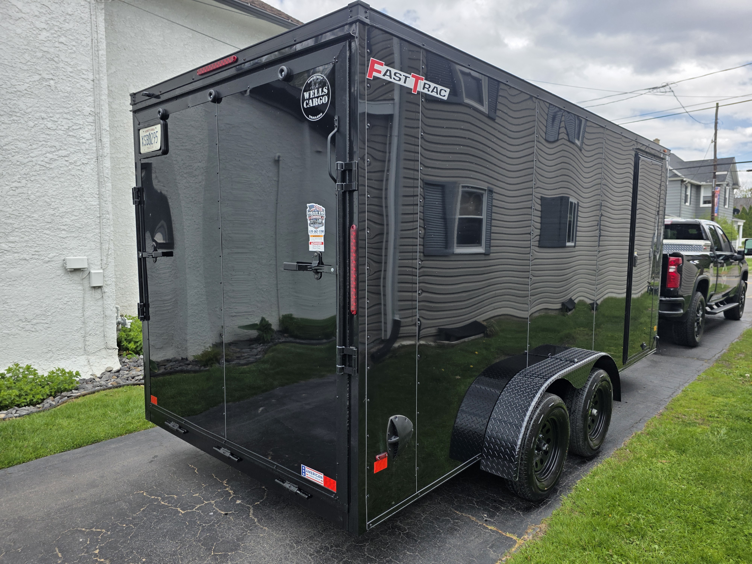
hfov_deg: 73.9
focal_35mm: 23
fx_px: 500
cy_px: 282
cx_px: 376
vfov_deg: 58.9
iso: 80
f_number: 1.7
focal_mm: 6.3
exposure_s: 1/3309
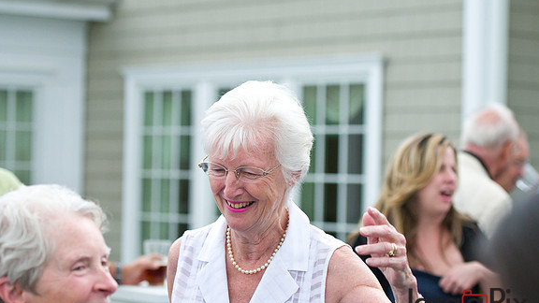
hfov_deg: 18.1
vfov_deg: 10.2
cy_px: 172
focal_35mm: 119
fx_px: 1694
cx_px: 270
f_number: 3.2
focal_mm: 75
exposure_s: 1/800
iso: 400
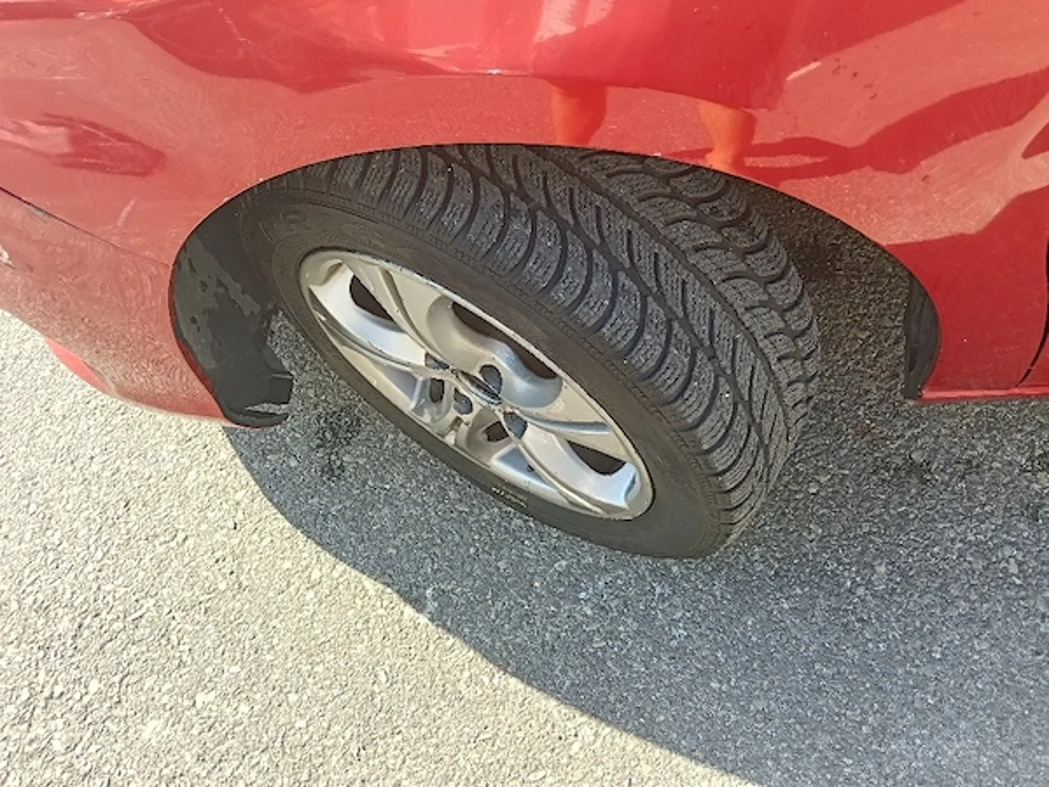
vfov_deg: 51.4
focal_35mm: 27
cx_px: 524
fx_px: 818
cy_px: 394
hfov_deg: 65.3
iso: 80
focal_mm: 3.98
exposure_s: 1/101
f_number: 1.8
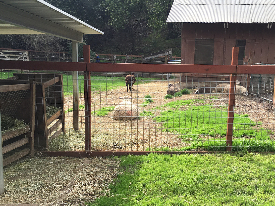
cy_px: 117
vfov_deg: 34.3
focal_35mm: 42
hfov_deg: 44.4
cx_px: 172
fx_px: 334
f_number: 2.2
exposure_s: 1/351
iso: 25
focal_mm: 4.15
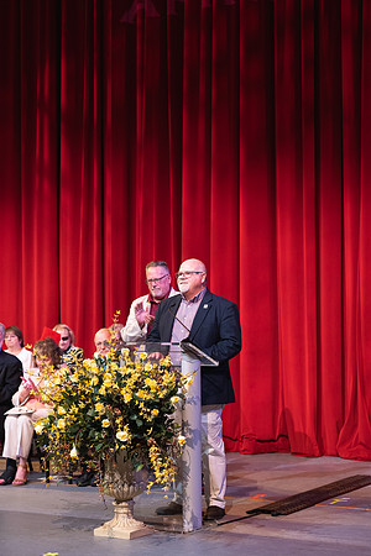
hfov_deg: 16.1
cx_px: 186
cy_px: 278
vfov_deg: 23.9
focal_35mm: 85
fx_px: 1314
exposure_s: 1/160
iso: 1250
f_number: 2.8
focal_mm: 85
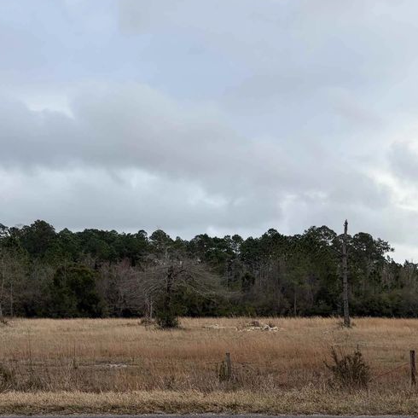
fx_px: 656
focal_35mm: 48
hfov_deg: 35.3
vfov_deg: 34.9
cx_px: 191
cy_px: 293
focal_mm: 5.96
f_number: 1.6
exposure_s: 1/1239
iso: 50
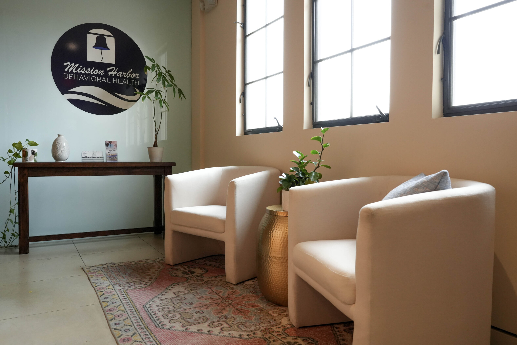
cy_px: 172
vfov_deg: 46.4
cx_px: 258
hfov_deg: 65.5
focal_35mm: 28
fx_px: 402
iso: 3200
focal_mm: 28
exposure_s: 1/125
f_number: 7.1
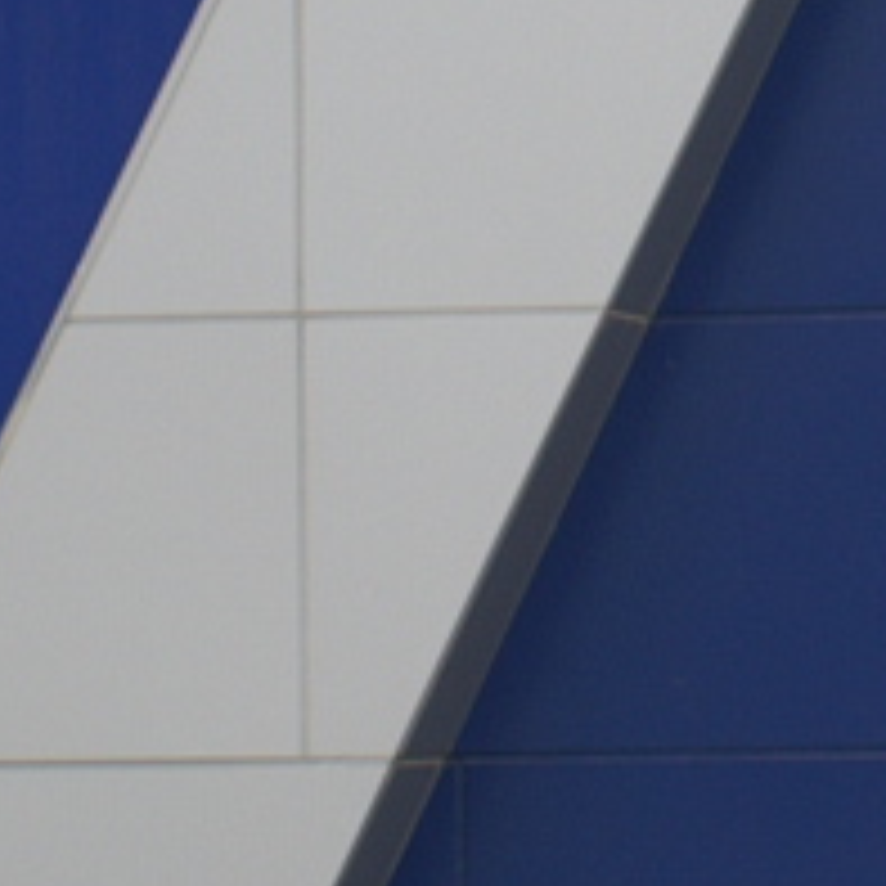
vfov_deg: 6.8
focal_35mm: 253
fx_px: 7326
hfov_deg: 6.9
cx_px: 1025
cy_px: -459
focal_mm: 26
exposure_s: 1/60
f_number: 8
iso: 100
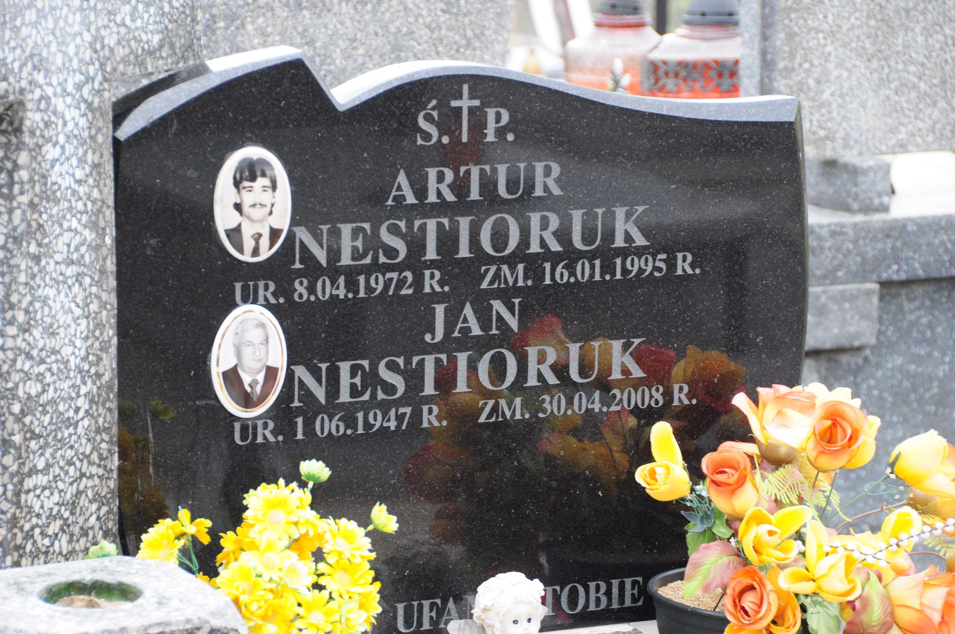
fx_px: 3776
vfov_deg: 9.6
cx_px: 478
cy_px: 317
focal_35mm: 142
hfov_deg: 14.4
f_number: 7.1
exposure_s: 1/80
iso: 640
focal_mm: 95
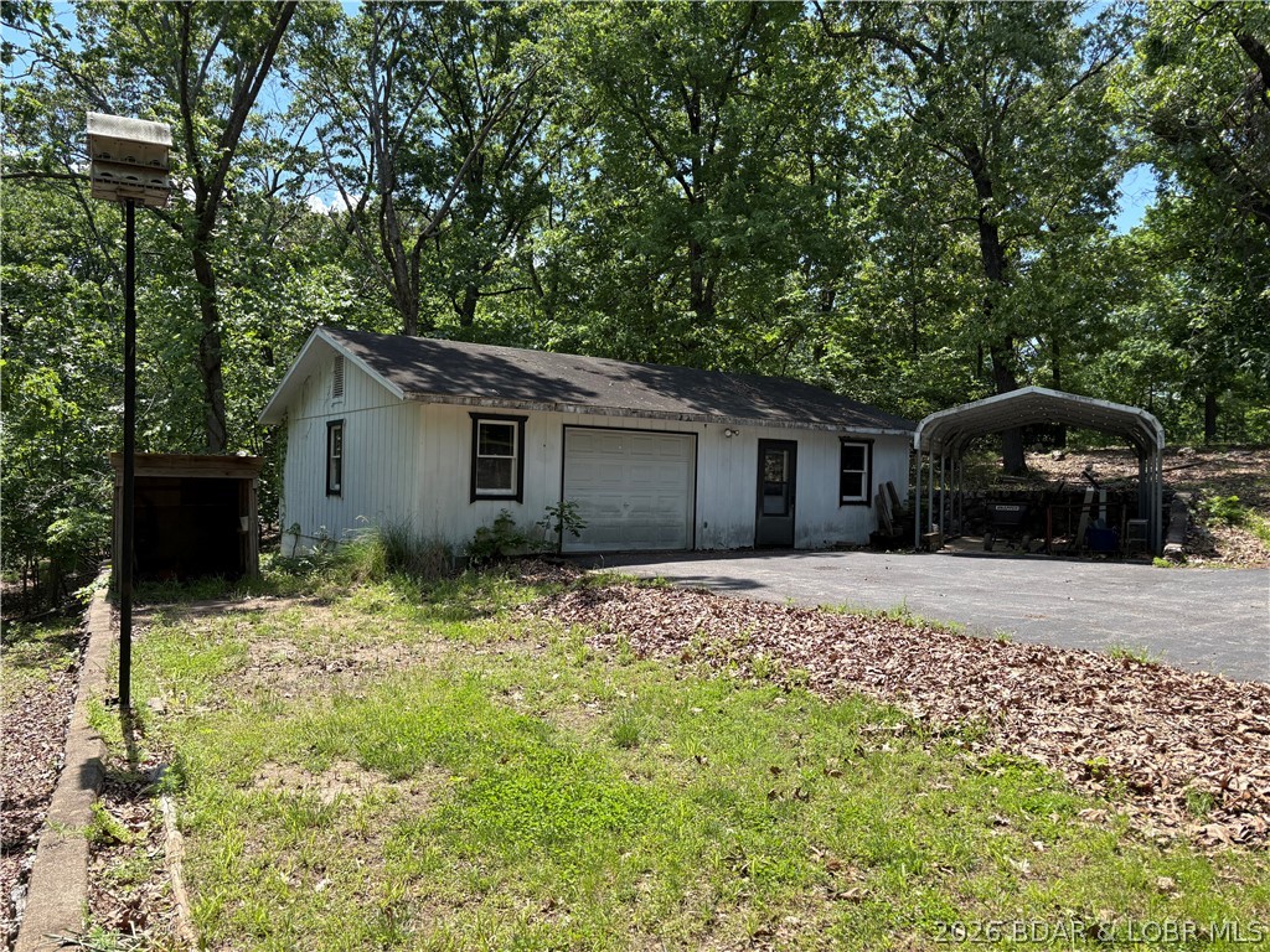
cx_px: 635
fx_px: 954
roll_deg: -1.9
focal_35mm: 26
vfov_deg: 53.1
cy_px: 476
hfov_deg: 67.3
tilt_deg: +1.1
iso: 50
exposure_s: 1/1311
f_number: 1.6
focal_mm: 5.96
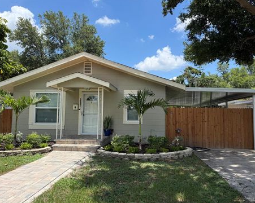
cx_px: 126
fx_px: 196
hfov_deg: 66.1
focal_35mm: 26
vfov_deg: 54.9
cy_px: 103
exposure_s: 1/3759
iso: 100
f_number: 1.78
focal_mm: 6.76
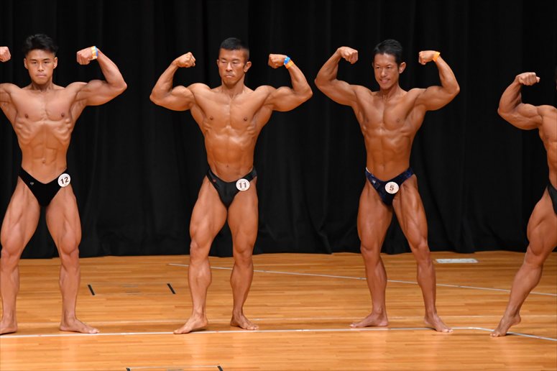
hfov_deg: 7.6
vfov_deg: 5.1
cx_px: 278
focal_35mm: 270
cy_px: 186
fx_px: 4176
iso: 4000
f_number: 5.6
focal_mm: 180
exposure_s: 1/400
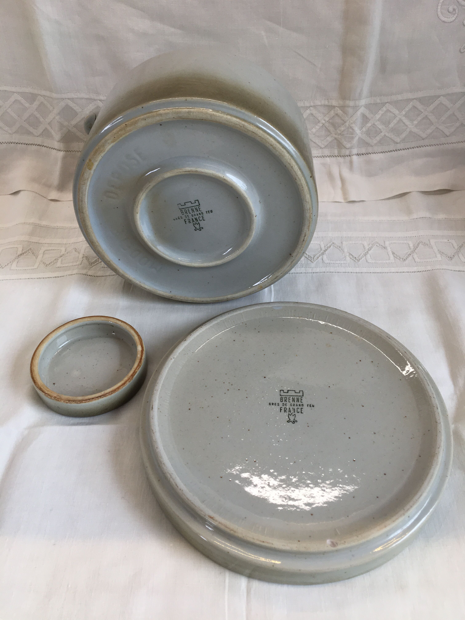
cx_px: 232
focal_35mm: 29
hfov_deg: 48.2
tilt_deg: -45.0
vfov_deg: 61.7
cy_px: 310
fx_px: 519
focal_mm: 4.15
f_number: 2.2
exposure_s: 1/100
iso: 40
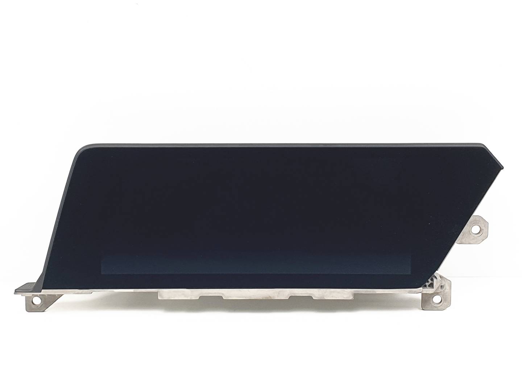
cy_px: 196
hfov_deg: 67.3
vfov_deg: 53.1
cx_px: 261
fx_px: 392
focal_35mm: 26
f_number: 2.4
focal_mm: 4.3
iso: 50
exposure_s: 1/151
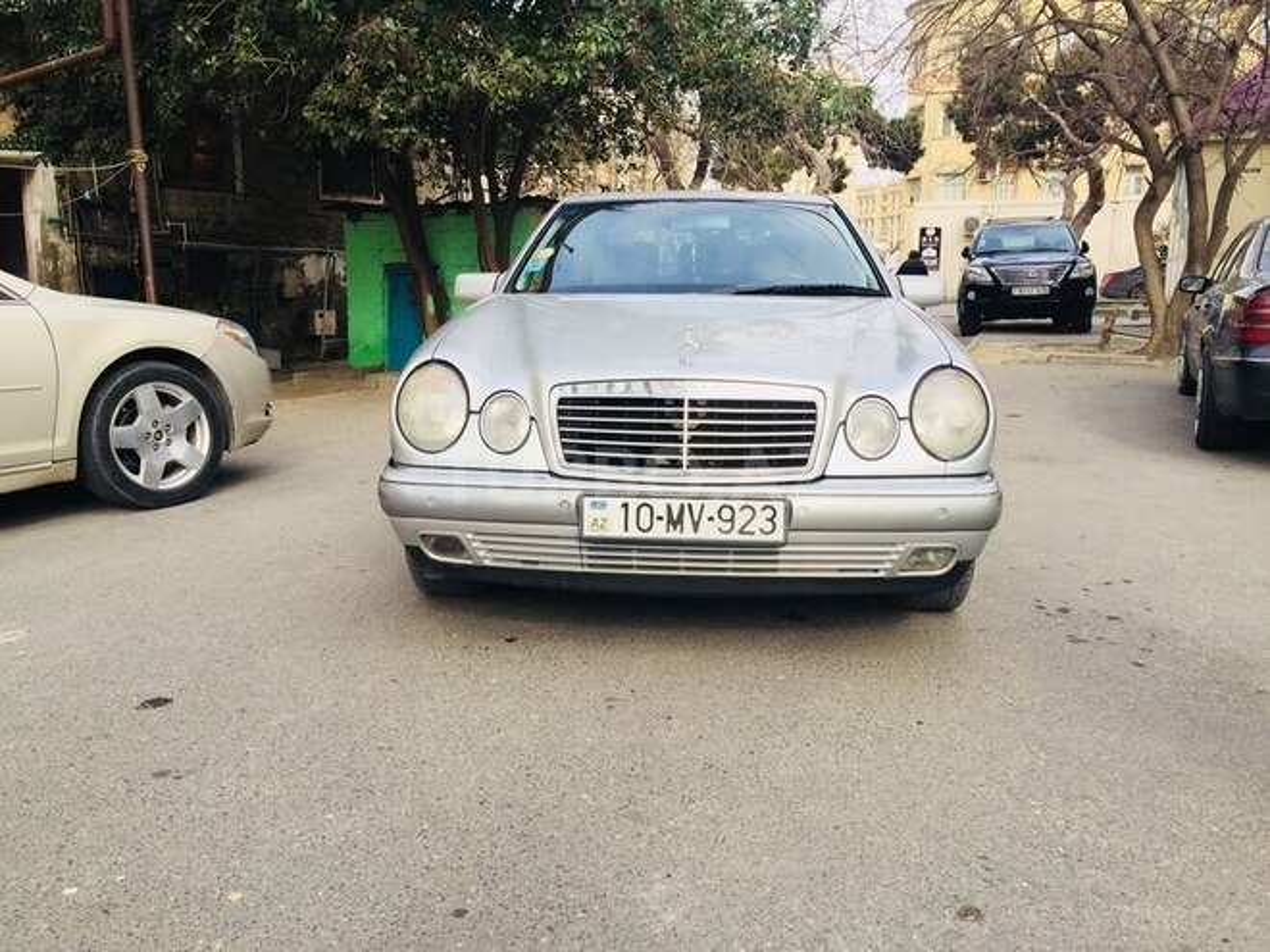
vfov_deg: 48.2
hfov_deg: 61.7
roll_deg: -0.1
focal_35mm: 29
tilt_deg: -9.0
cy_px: 476
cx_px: 635
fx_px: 1064
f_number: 2.2
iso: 32
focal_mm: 4.15
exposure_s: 1/807
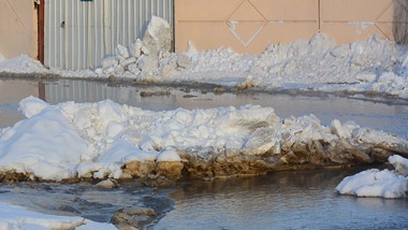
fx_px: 1937
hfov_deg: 12.0
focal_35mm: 179
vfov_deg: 6.8
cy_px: 218
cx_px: 155
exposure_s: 1/500
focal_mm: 30
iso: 100
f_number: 4.5
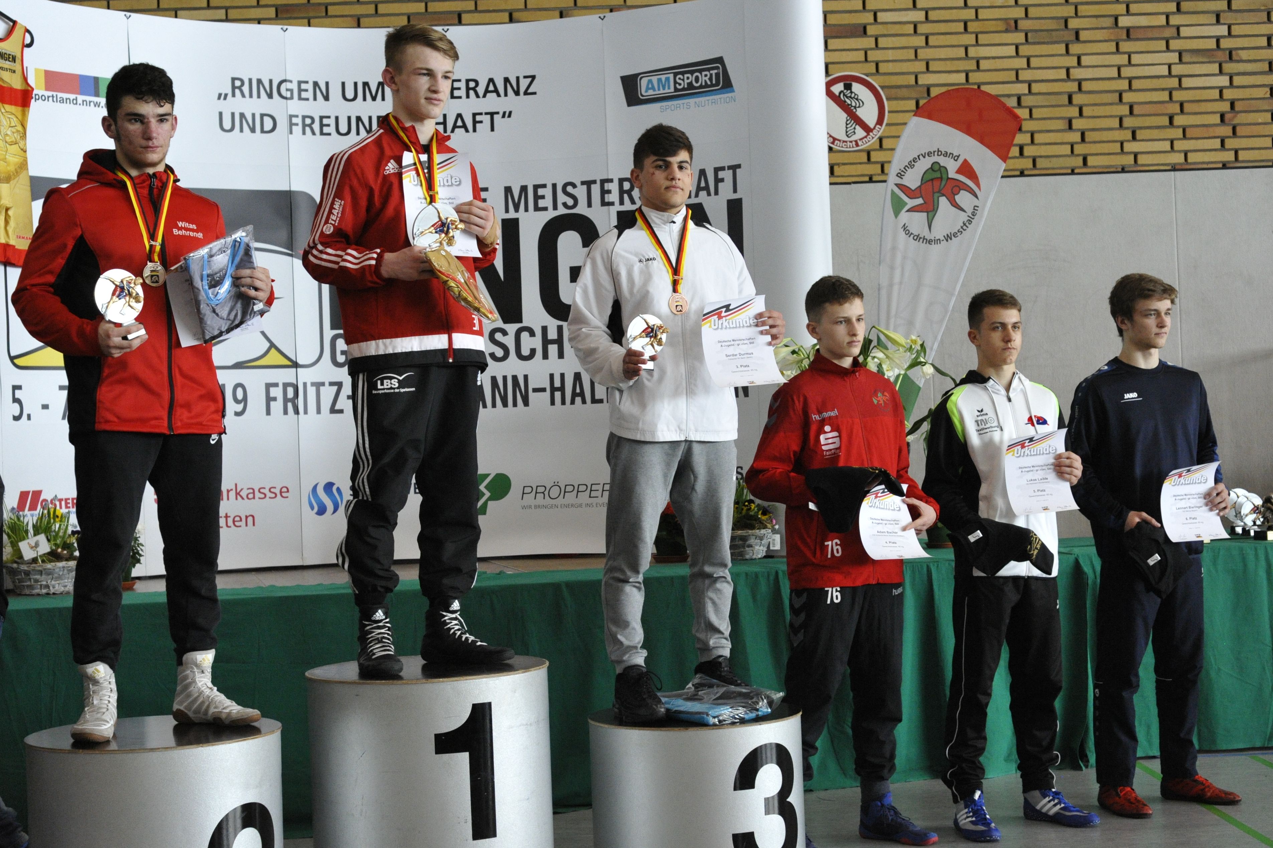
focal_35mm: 50
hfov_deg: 39.6
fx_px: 1768
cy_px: 424
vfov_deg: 27.0
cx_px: 636
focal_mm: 50
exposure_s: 1/640
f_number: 5
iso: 5000
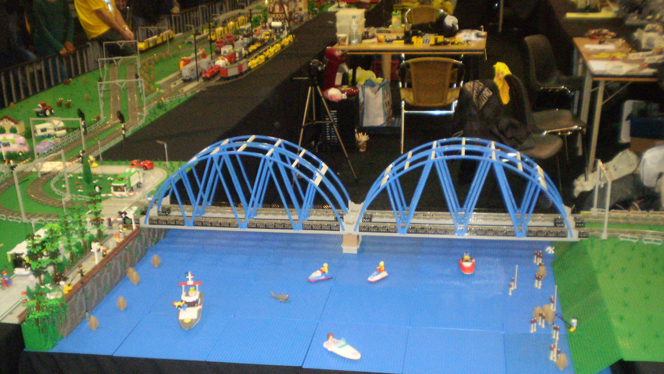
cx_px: 331
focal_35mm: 46
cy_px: 246
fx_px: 810
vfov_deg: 25.8
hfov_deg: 44.6
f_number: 3.5
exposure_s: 1/30
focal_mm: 7.4
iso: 500
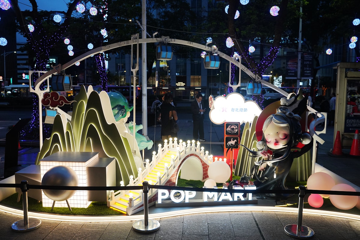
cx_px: 180
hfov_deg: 65.5
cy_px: 120
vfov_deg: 46.4
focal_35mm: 28
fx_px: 280
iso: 1000
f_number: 4
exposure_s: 1/160
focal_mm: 28
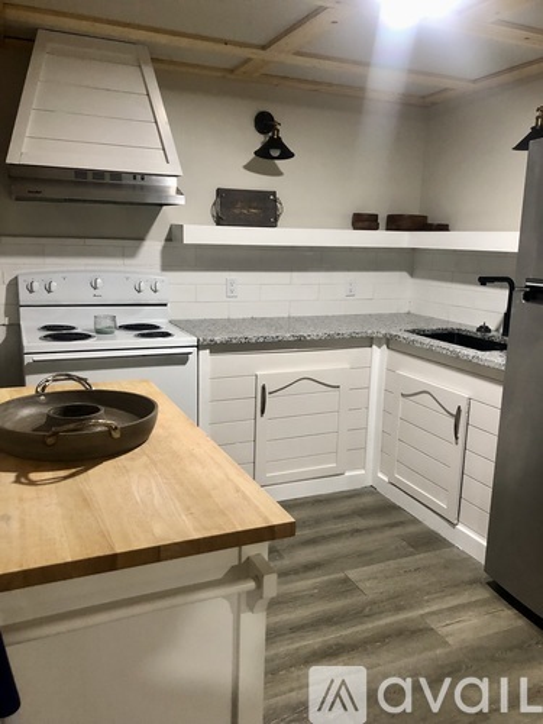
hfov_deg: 49.7
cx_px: 272
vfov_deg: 63.4
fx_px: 586
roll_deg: -1.4
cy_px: 362
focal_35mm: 28
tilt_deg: -11.6
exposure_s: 1/15
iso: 80
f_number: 1.8
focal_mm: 3.99
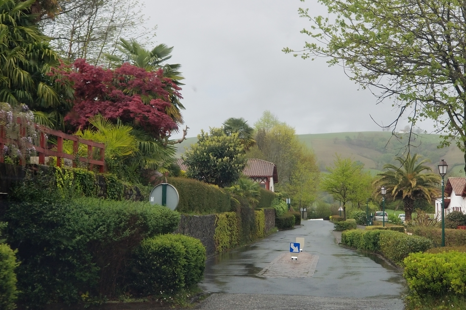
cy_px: 138
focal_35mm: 59
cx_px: 252
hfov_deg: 33.9
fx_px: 764
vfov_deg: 23.0
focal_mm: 6
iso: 25
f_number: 2.4
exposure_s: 1/428
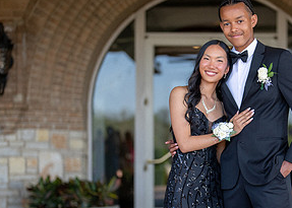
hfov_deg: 18.3
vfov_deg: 13.2
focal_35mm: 108
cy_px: 174
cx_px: 238
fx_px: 896
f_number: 1.3
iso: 160
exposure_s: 1/1250
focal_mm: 50
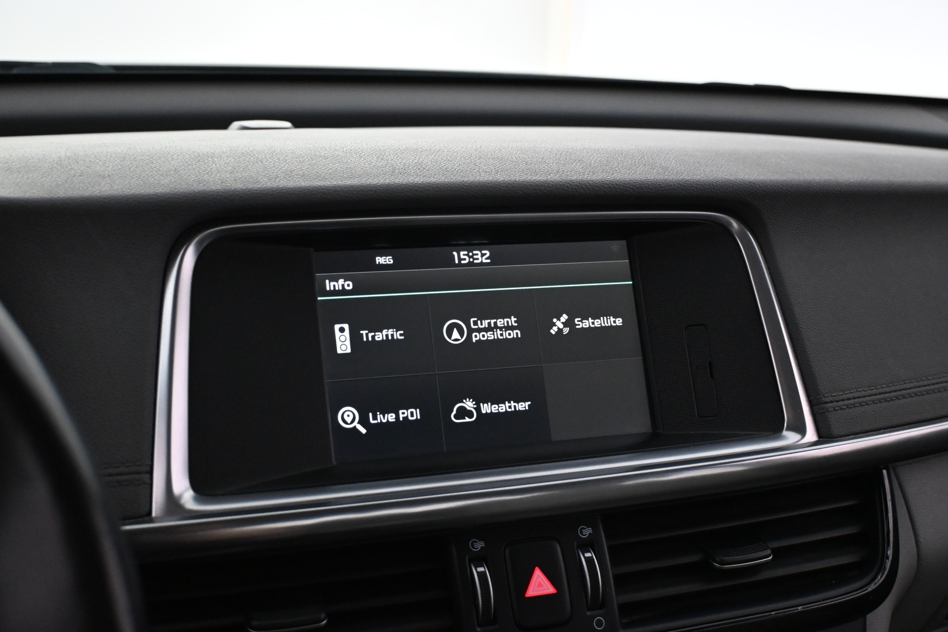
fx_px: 1205
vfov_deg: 29.4
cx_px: 474
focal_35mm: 46
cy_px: 316
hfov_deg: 43.0
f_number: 4.8
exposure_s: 1/60
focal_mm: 30.5
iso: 3600
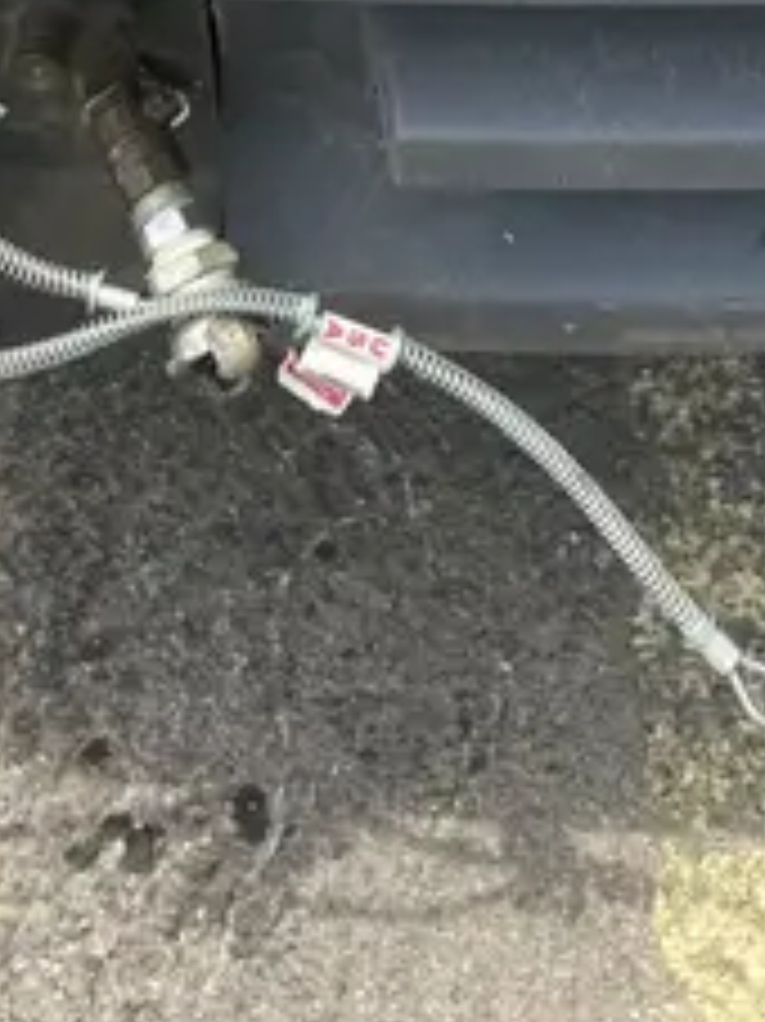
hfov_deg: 17.4
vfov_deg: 19.7
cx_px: 621
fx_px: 2477
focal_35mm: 84
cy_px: -574
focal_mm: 5.1
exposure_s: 1/1776
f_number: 1.6
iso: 50
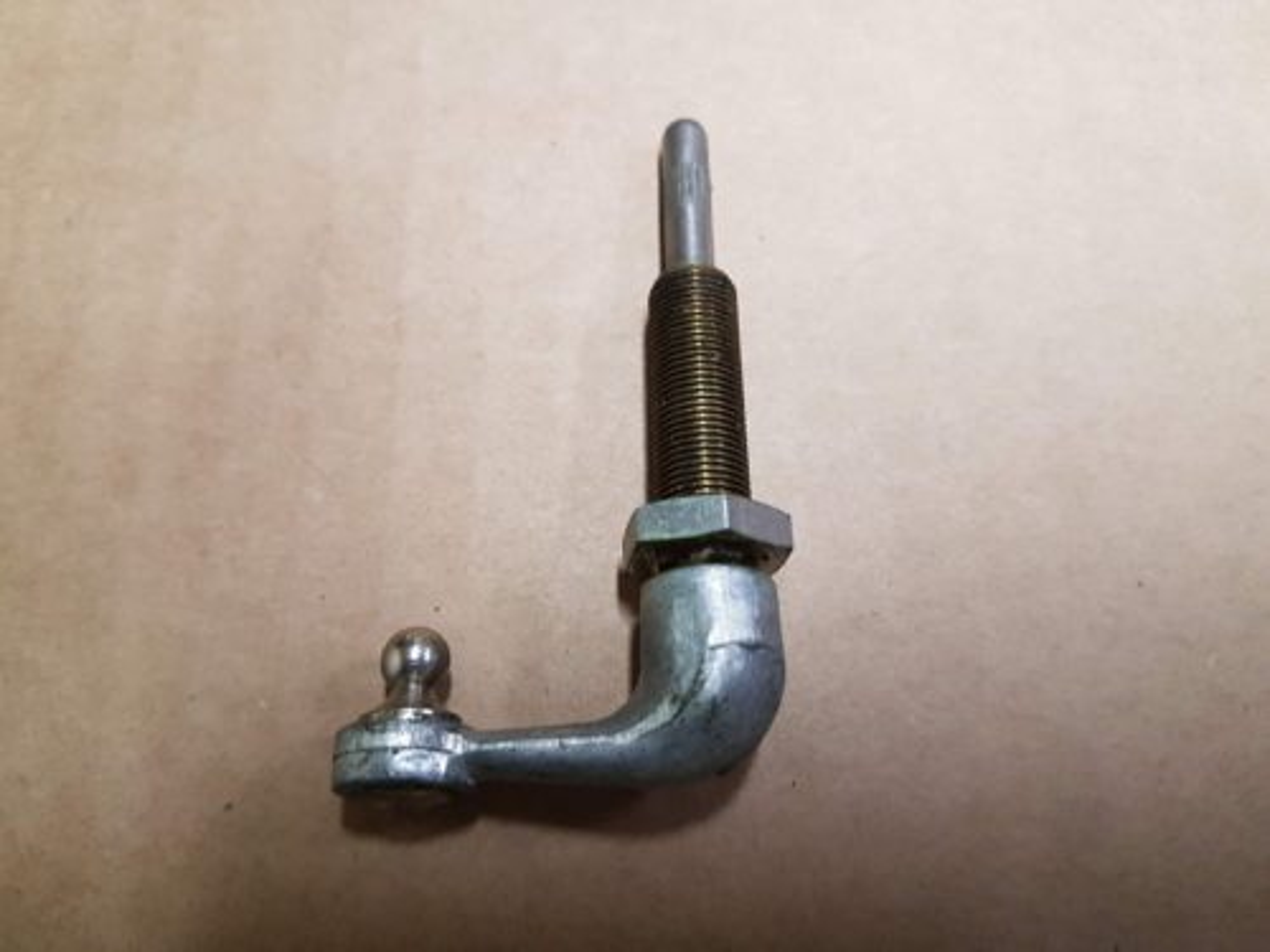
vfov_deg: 53.1
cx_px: 635
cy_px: 476
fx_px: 954
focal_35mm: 26
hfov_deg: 67.3
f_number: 1.7
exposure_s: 1/25
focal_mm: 4.2
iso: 200
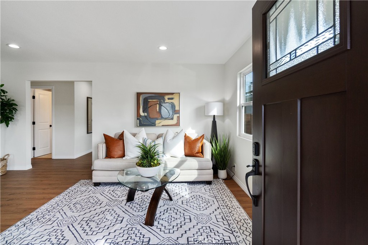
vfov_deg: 72.1
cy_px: 122
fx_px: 169
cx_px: 184
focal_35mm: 16
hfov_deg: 95.0
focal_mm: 11
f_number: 6.3
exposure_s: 1/80
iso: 320
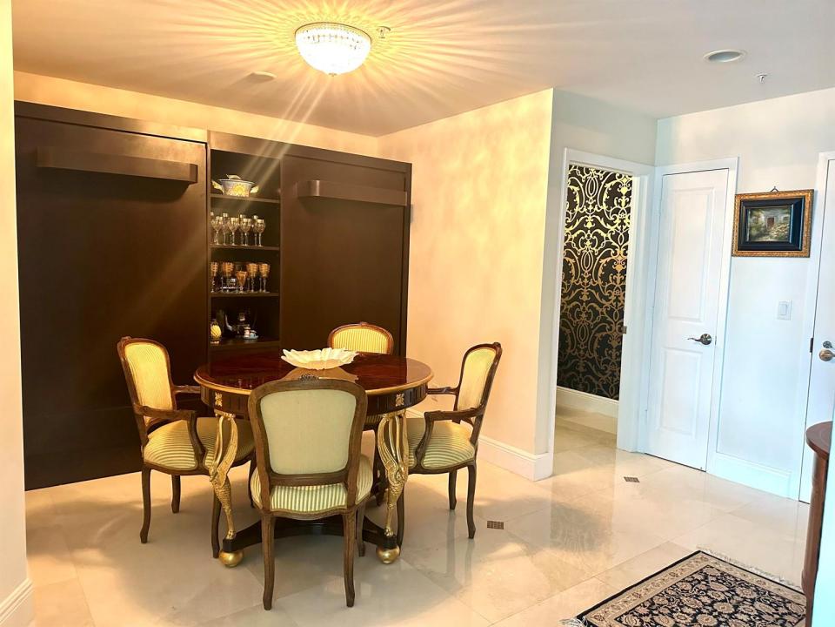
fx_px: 579
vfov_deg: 56.8
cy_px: 314
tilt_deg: -5.2
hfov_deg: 71.6
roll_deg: -2.1
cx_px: 418
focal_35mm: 24
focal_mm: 6.86
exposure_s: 1/60
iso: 640
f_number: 1.78
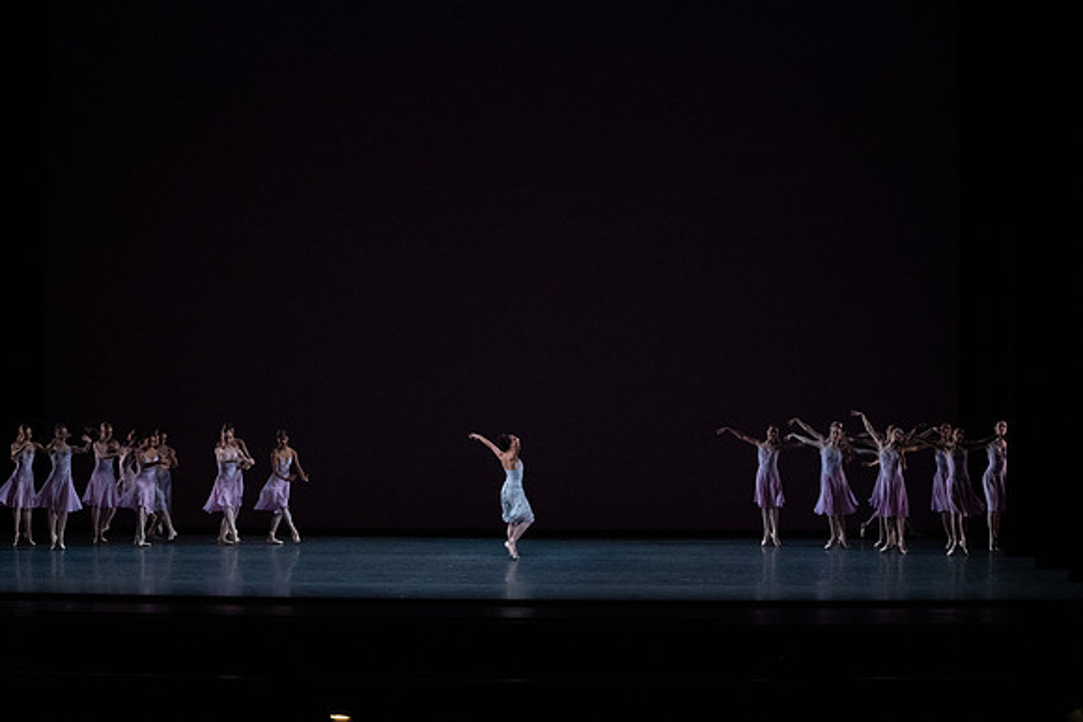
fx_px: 2106
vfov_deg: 19.5
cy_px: 361
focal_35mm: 70
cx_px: 542
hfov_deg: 28.8
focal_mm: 70
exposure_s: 1/400
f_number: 13
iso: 12800
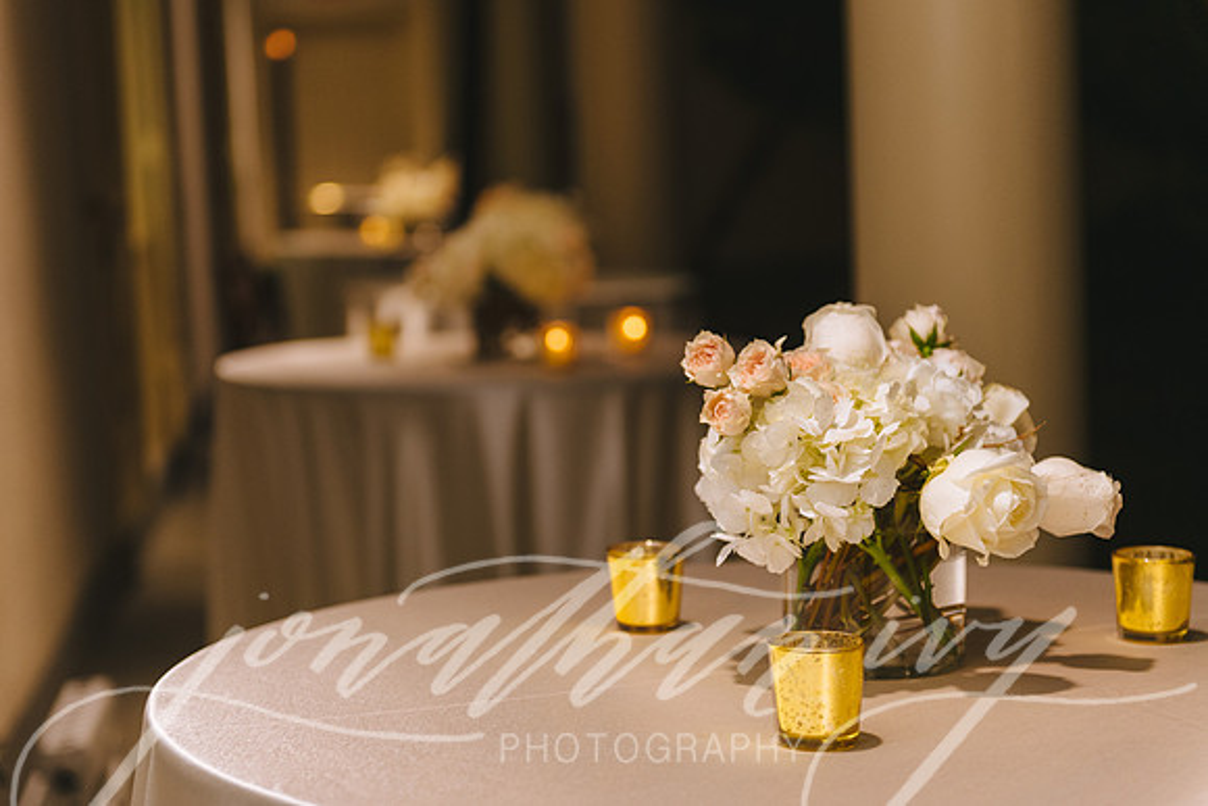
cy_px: 403
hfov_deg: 28.0
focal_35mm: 72
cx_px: 584
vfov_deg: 18.9
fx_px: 2426
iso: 1600
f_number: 2.8
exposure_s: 1/125
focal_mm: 70
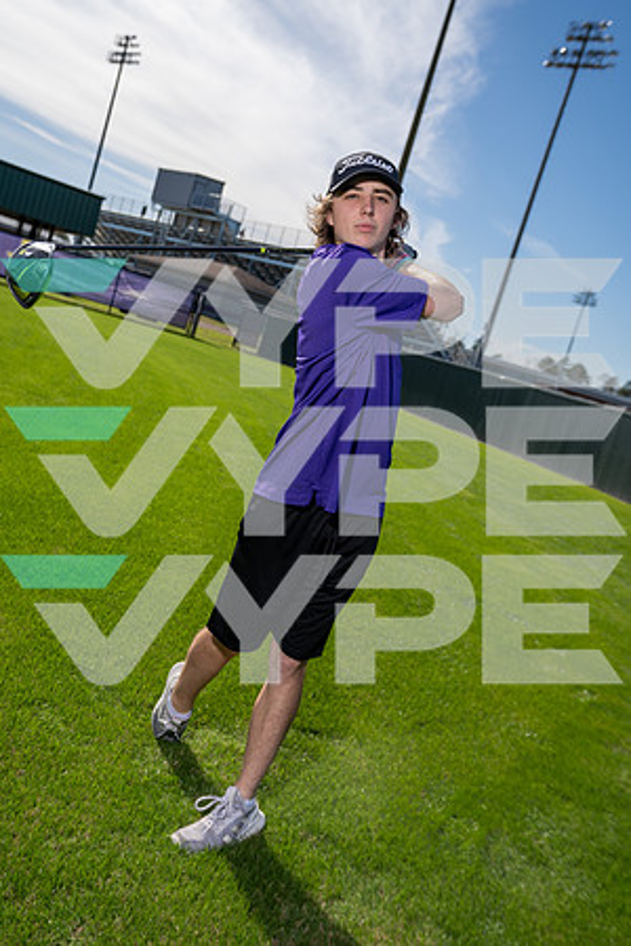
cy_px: 473
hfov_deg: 36.9
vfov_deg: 53.1
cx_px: 316
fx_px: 946
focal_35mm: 36
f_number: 5
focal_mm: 36
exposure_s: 1/640
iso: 100
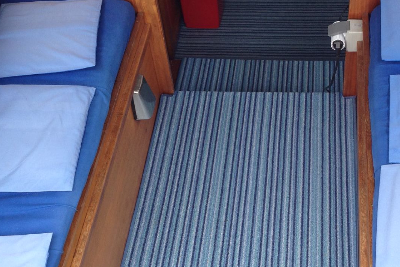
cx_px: 267
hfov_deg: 32.1
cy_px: 119
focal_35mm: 62
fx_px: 689
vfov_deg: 21.9
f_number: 2.4
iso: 50
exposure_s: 1/210
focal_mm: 4.12
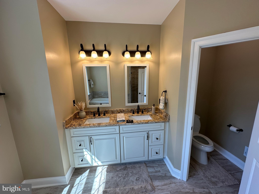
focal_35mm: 14
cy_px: 97
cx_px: 130
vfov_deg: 85.7
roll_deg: +1.3
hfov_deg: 102.1
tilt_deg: -10.6
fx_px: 105
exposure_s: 1/120
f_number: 2.2
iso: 50
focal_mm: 2.22
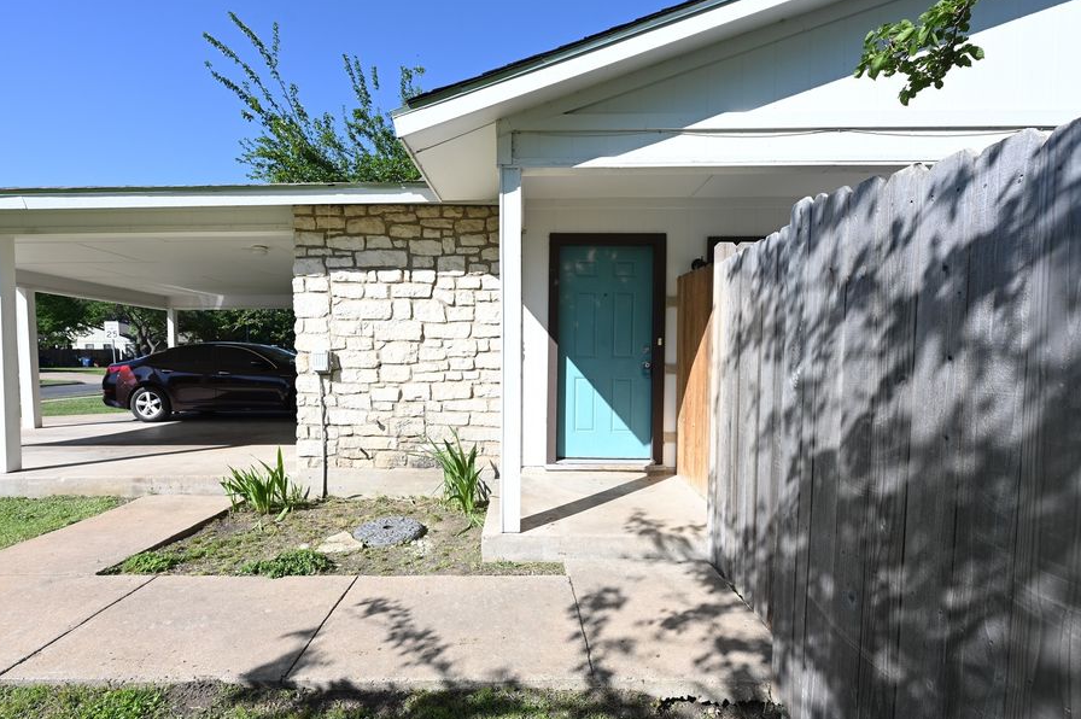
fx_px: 497
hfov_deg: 94.7
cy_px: 384
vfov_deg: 71.7
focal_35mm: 17
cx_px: 521
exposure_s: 1/1000
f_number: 7.1
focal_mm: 14.5
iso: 400
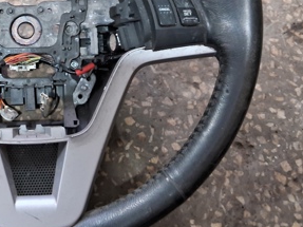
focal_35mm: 58
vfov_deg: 24.4
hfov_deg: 31.5
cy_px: 18
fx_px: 507
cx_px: 24
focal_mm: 3.98
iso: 640
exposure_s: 1/25
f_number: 1.8
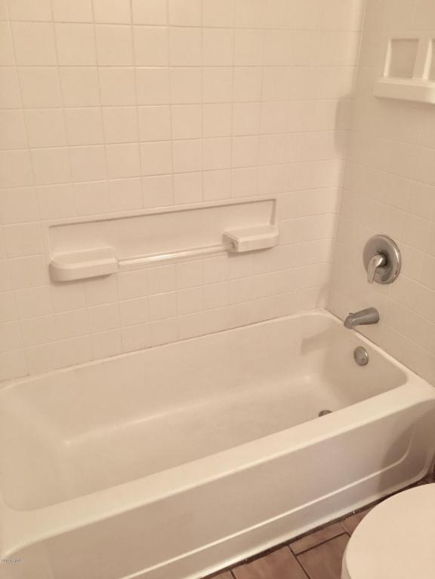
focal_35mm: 29
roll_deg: -0.7
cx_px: 218
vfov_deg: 61.7
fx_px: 486
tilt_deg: -24.8
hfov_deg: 48.2
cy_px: 290
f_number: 2.2
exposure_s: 1/15
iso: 100
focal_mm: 4.15
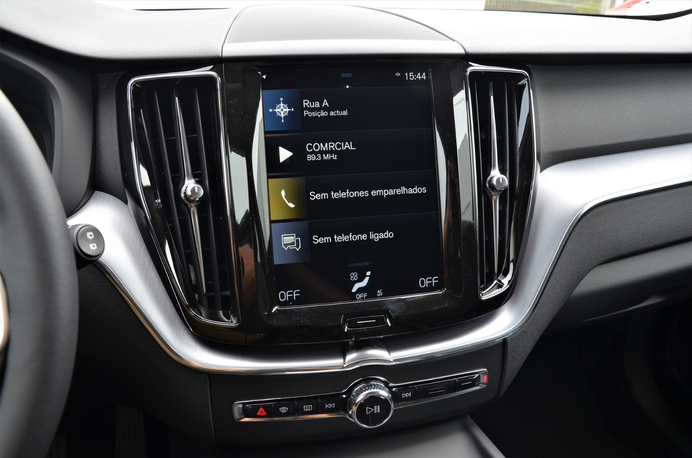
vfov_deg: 39.8
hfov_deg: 57.3
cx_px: 346
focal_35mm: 33
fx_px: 633
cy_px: 229
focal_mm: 22
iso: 400
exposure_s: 1/125
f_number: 5.6
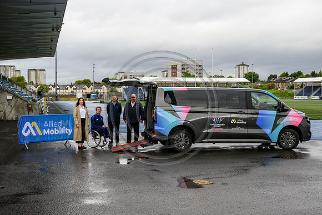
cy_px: 108
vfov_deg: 28.7
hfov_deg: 41.9
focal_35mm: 47
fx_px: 420
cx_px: 161
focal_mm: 47
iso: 320
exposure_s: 1/160
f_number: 9
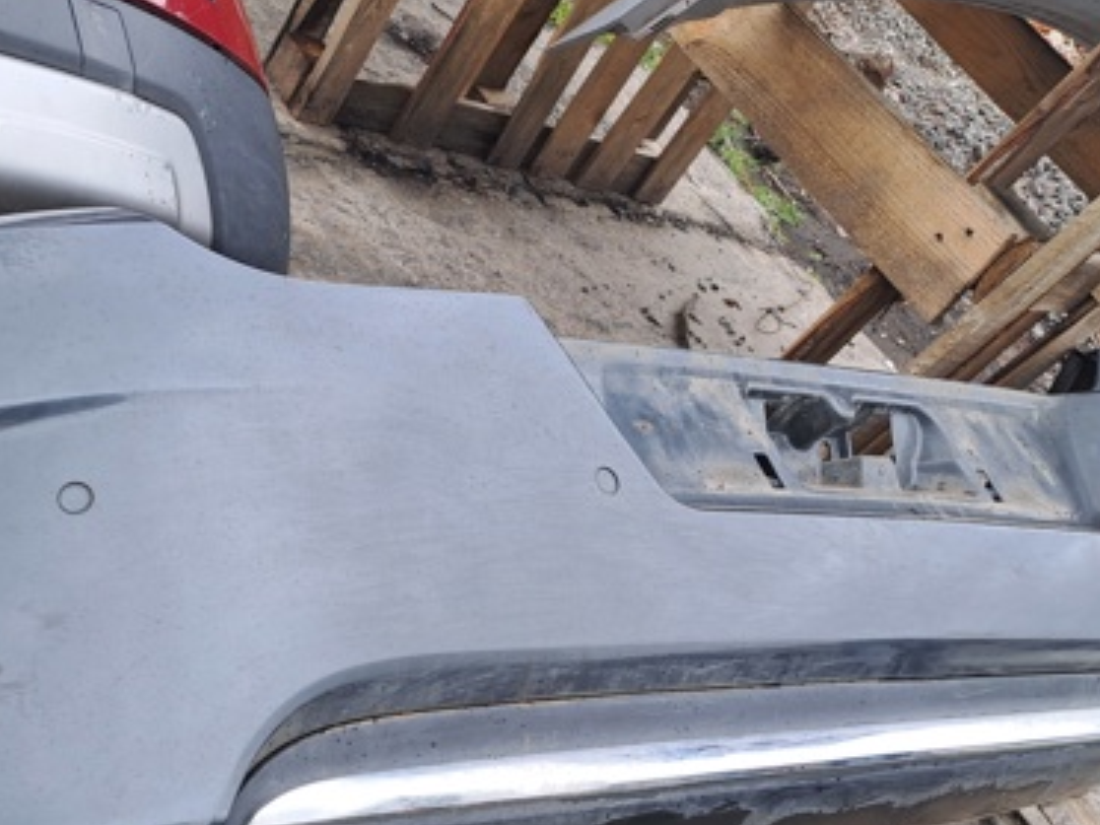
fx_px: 1366
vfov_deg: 32.5
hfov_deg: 43.4
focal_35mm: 43
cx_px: 393
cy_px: 677
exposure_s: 1/185
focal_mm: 4.65
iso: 32
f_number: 1.8
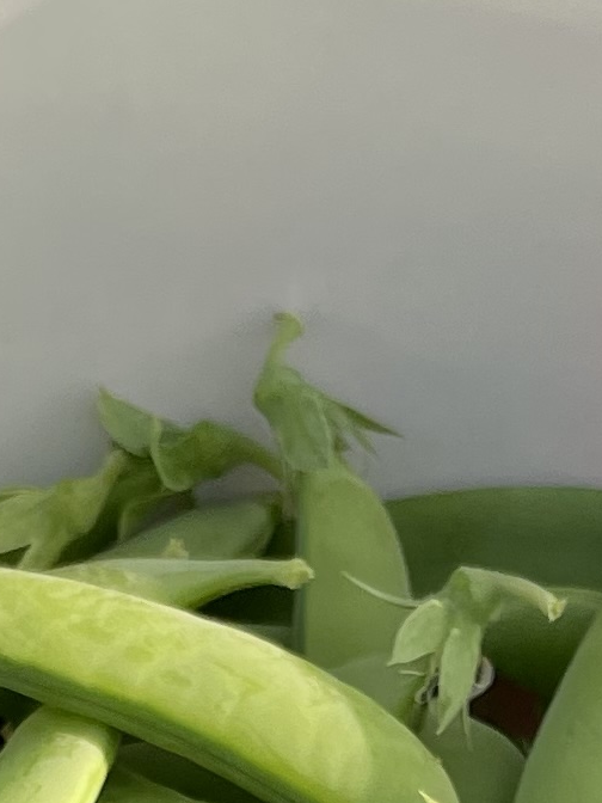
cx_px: 204
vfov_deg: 11.7
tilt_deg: -55.7
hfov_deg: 9.5
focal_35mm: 156
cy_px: 1432
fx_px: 3617
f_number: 1.6
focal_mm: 4.2
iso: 50
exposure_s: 1/1855
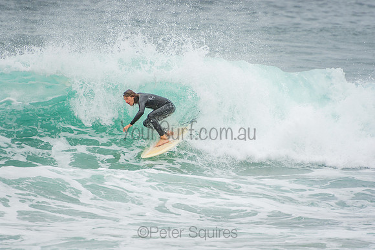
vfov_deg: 2.4
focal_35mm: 585
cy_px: 125
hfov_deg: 3.5
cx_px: 188
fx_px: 6095
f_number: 5.6
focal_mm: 390
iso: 280
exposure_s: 1/1600
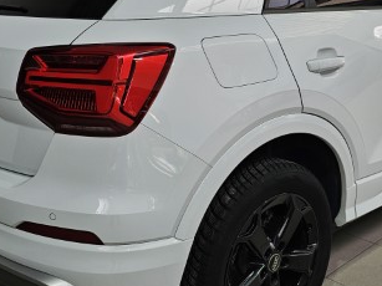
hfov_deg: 39.5
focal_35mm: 48
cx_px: 225
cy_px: 126
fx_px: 529
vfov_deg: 30.2
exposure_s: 1/190
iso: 32
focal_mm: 6.3
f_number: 1.7
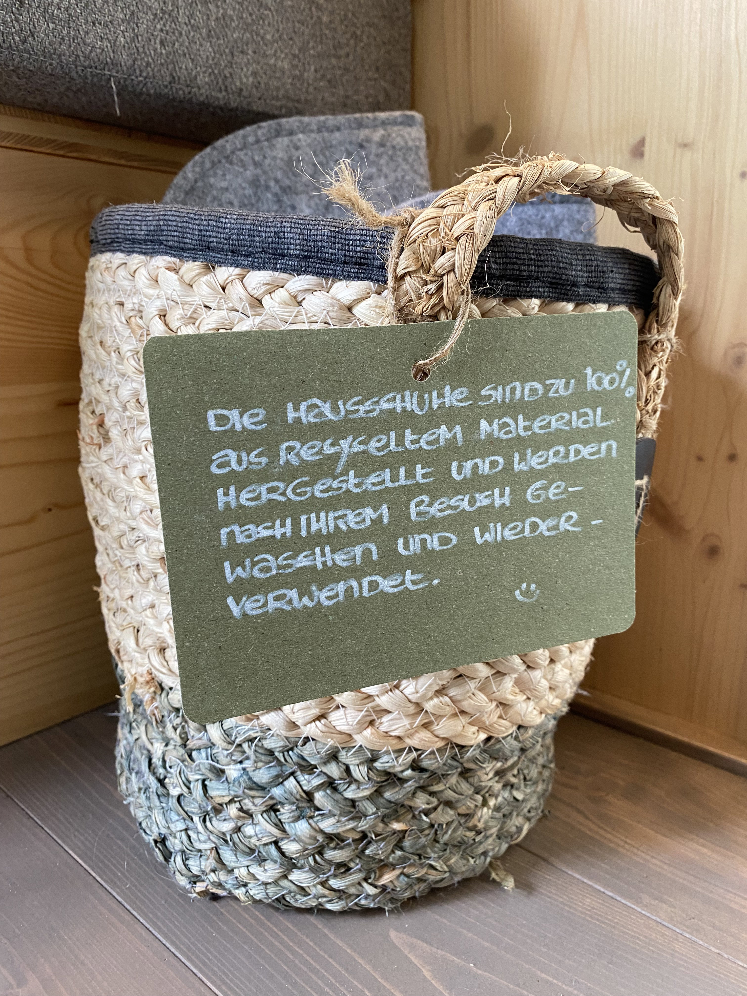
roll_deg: +0.6
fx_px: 748
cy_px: 498
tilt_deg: -13.0
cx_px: 374
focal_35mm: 26
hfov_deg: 53.1
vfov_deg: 67.3
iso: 160
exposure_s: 1/60
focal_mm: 4.25
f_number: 1.8
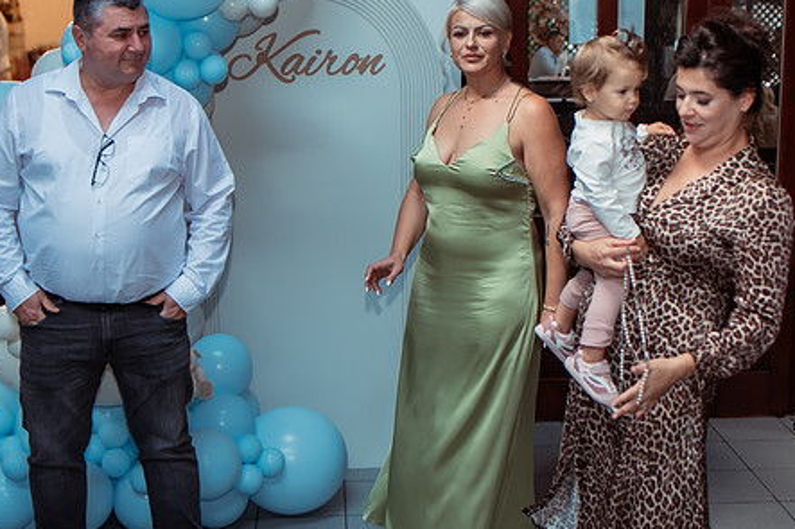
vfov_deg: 23.4
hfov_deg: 34.5
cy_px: 247
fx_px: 1280
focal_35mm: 58
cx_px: 401
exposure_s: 1/200
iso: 1000
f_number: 2.8
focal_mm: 35
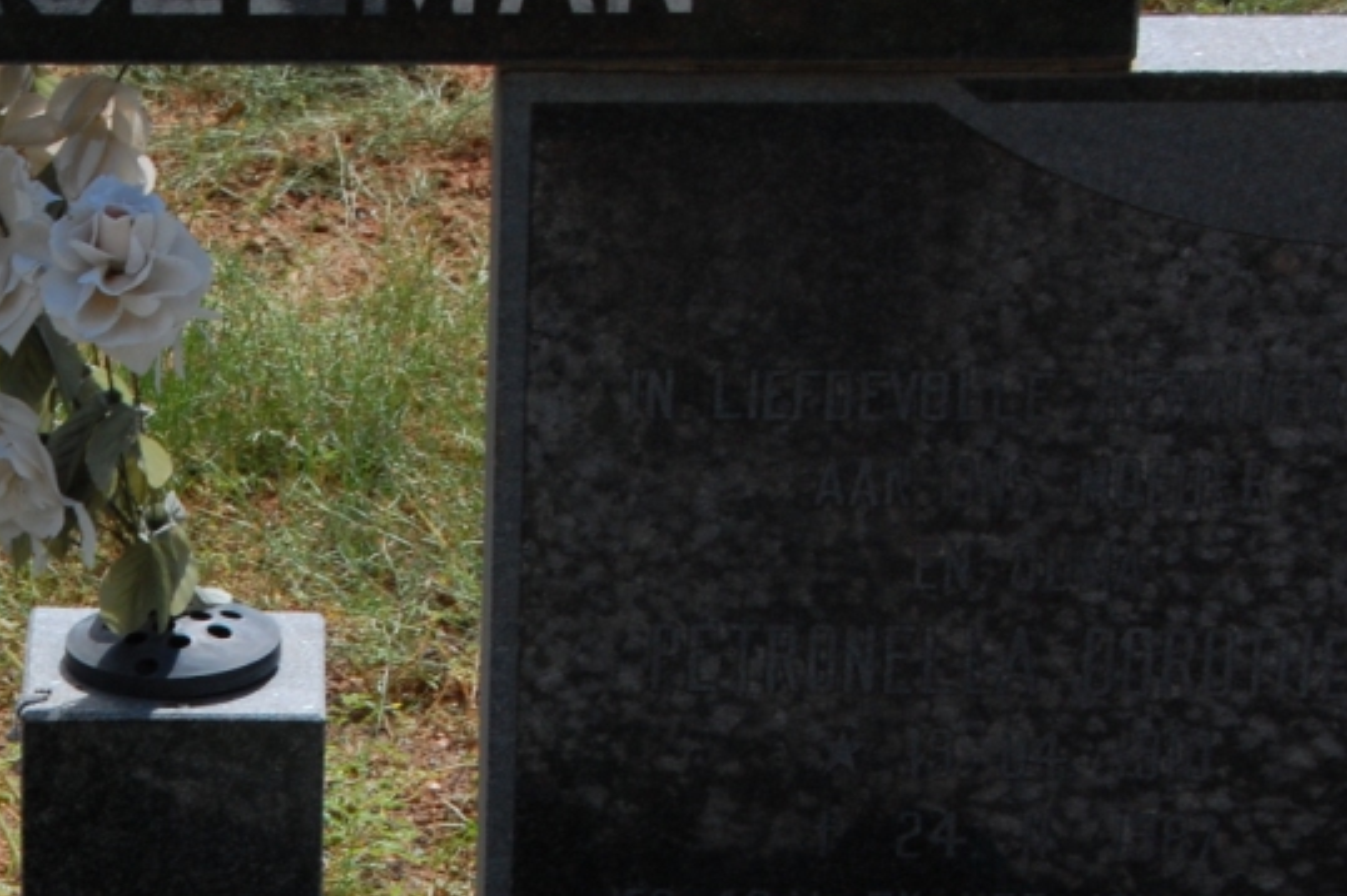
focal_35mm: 157
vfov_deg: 8.7
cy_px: 700
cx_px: 185
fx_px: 5869
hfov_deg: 13.0
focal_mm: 55
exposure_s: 1/100
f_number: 18
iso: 400
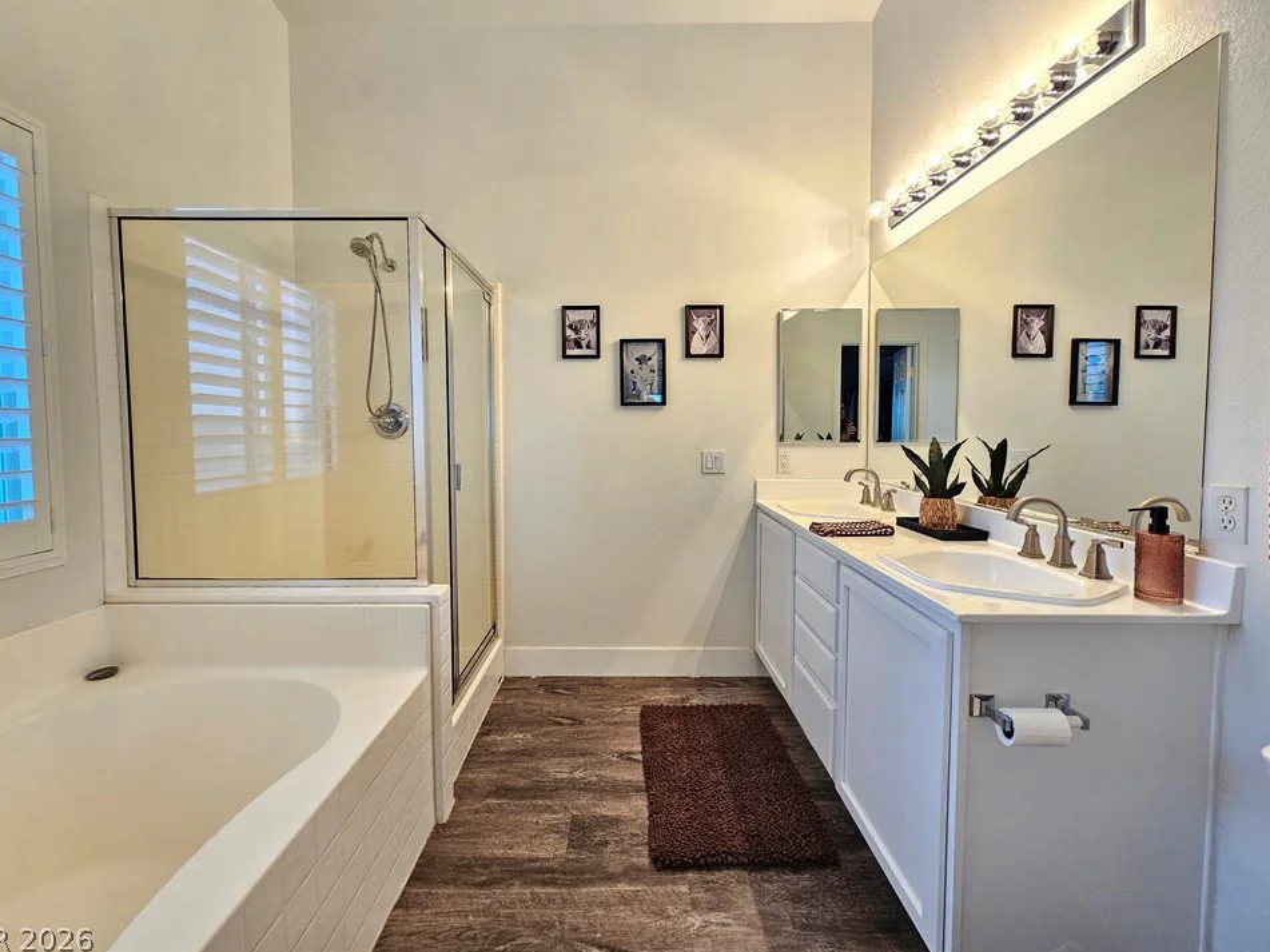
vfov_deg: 85.6
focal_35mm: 14
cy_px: 449
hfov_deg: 102.1
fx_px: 514
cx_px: 630
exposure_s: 1/40
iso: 320
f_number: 2.2
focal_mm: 2.2
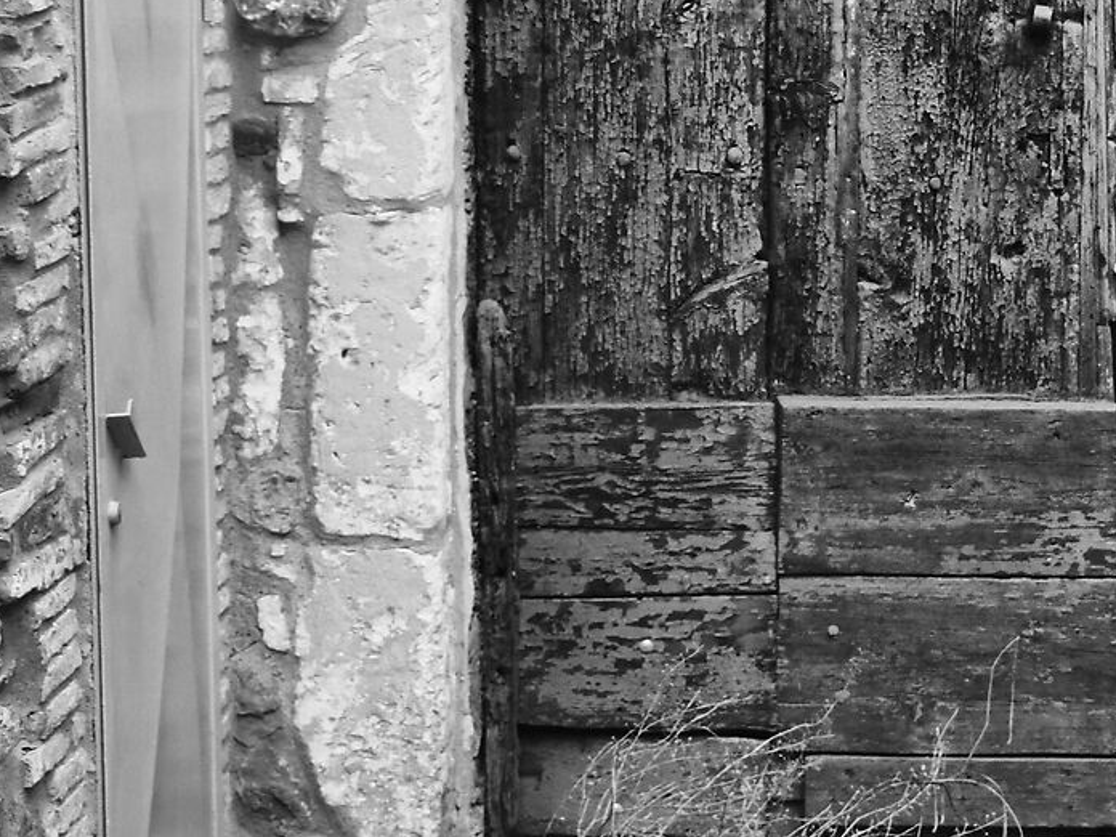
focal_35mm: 116
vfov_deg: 12.5
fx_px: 3740
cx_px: 1033
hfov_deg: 16.7
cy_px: -125
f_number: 7.1
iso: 200
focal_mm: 35
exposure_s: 1/160
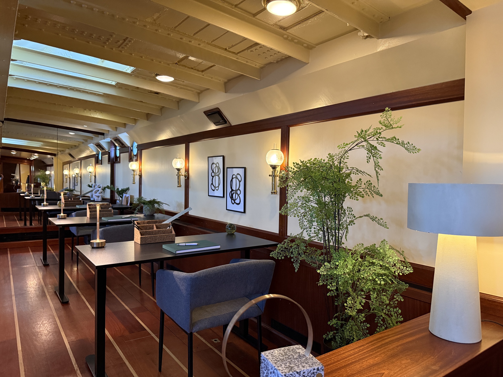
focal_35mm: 24
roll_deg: -0.5
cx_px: 252
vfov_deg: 56.8
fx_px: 349
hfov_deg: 71.6
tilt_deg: -2.4
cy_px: 188
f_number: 1.78
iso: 640
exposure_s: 1/50
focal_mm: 6.76
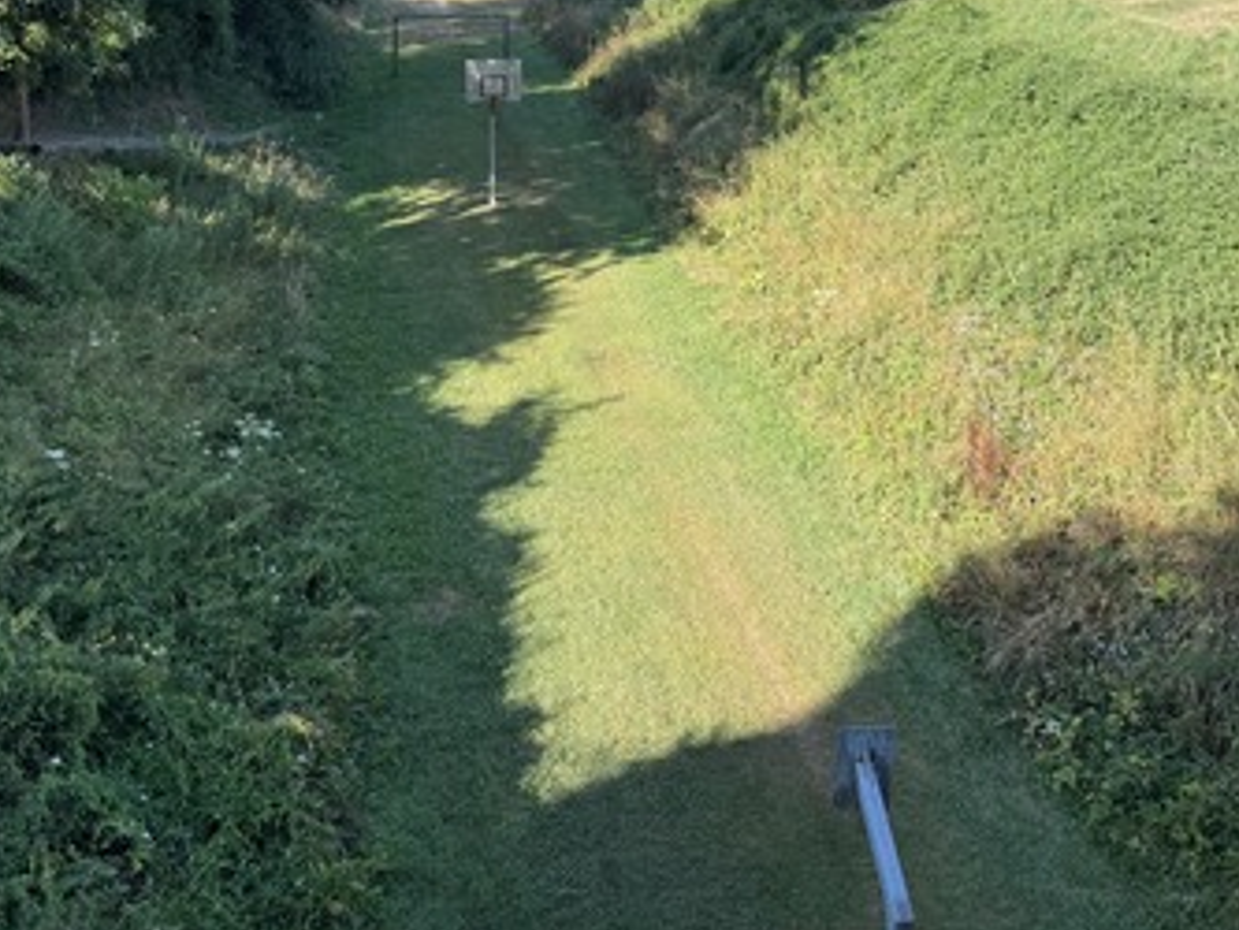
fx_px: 1289
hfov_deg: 50.9
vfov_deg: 38.9
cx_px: 480
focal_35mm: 36
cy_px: 270
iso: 80
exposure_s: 1/1230
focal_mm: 6.76
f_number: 1.78
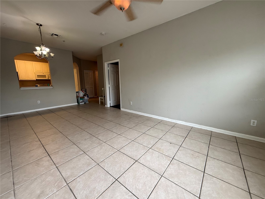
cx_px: 132
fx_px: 107
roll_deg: +0.7
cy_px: 100
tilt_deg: -9.7
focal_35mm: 14
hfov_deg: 102.1
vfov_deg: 85.7
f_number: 2.2
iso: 200
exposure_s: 1/60
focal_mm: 2.22
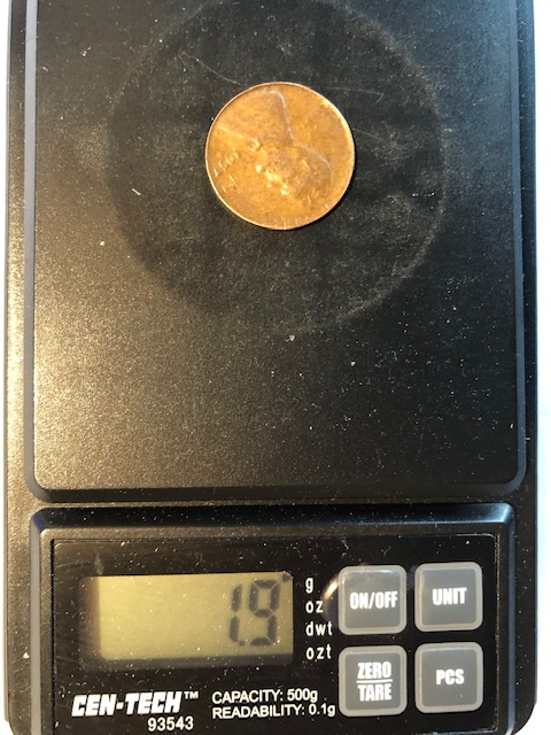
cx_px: 276
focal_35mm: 28
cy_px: 368
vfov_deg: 63.4
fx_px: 594
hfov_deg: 49.7
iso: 100
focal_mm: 4
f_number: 1.8
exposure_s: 1/9
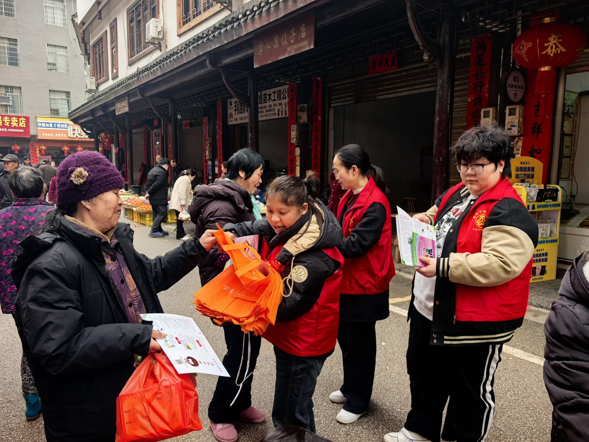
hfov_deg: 65.3
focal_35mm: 27
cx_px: 294
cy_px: 221
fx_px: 459
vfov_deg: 51.4
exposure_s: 1/166
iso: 50
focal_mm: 6.98
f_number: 2
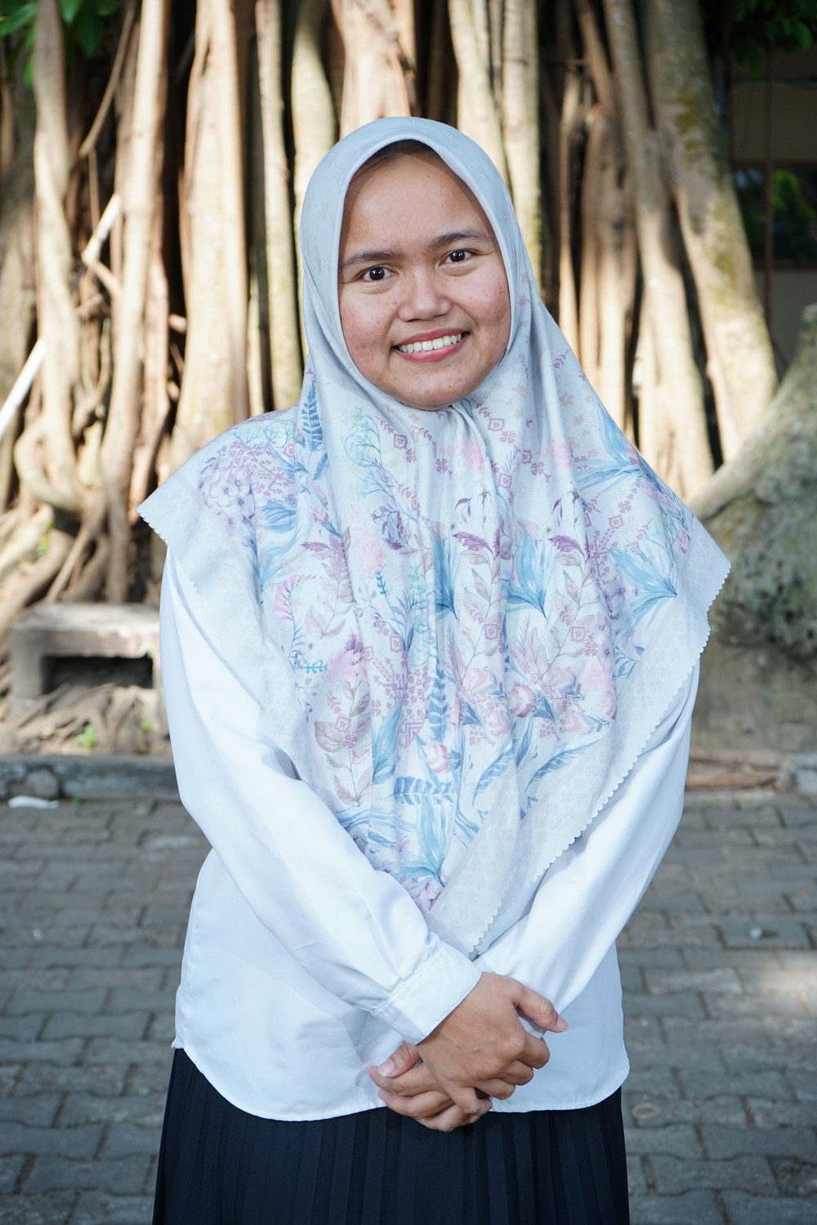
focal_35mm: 60
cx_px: 408
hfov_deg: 22.6
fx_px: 2042
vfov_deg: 33.4
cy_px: 612
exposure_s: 1/125
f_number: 6.3
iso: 160
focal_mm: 60
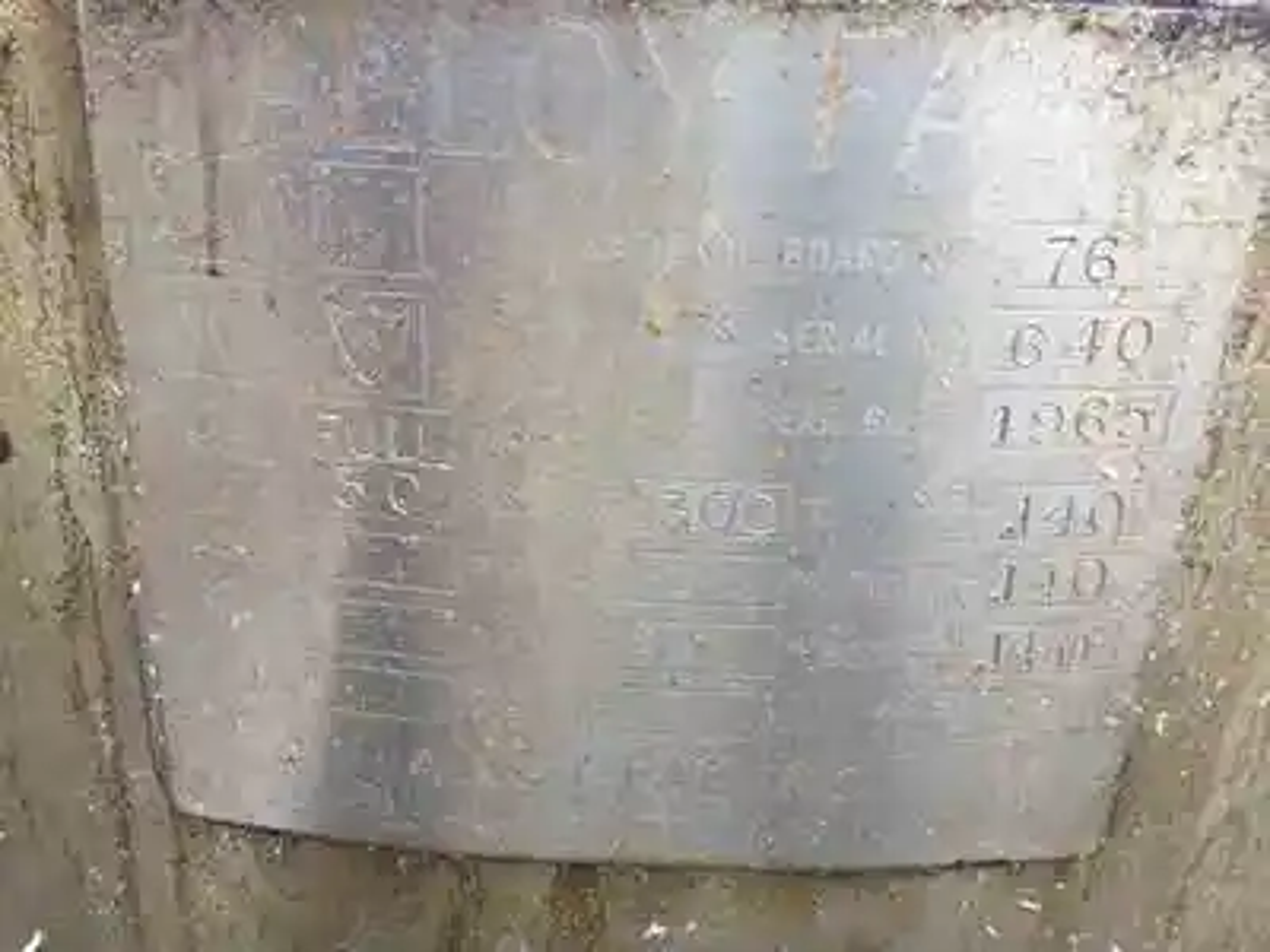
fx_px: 1064
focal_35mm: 29
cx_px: 635
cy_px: 476
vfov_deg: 48.2
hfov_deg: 61.7
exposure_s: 1/302
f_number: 2.2
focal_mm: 4.15
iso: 32
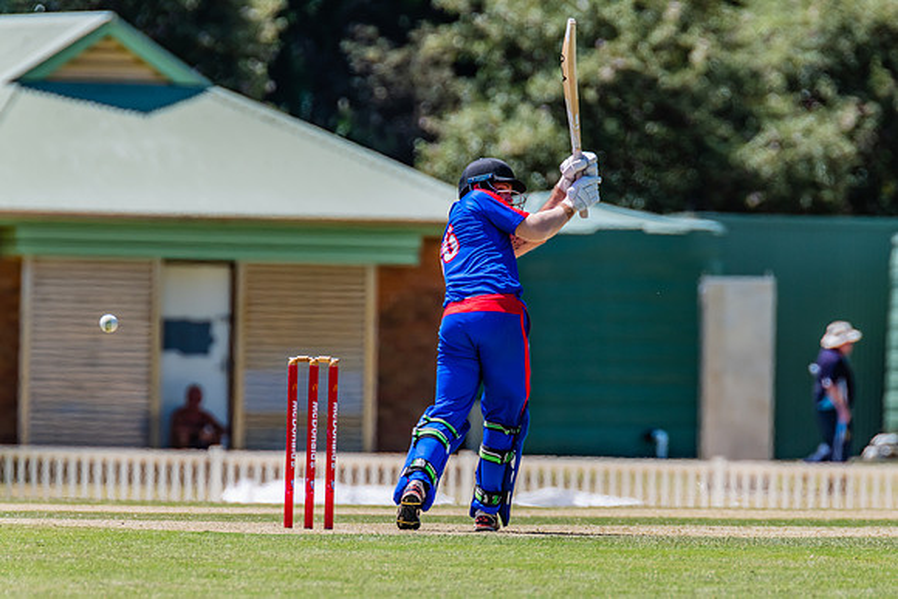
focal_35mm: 678
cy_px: 334
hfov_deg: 3.0
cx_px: 507
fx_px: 16911
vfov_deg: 2.0
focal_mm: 600
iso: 640
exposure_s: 1/2000
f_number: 8
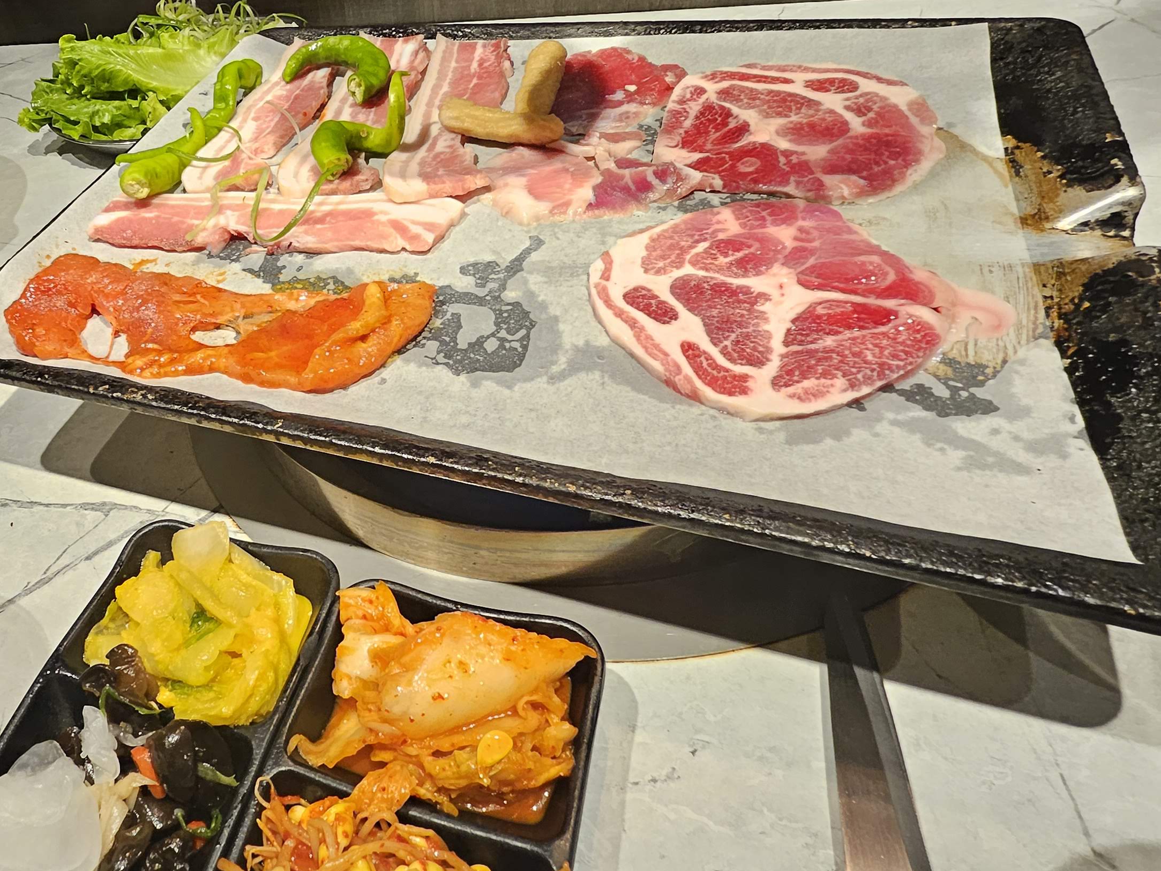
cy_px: 373
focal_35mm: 24
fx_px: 805
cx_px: 317
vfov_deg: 56.6
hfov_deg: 67.8
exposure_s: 1/60
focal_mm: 1.74
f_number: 2.2
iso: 125
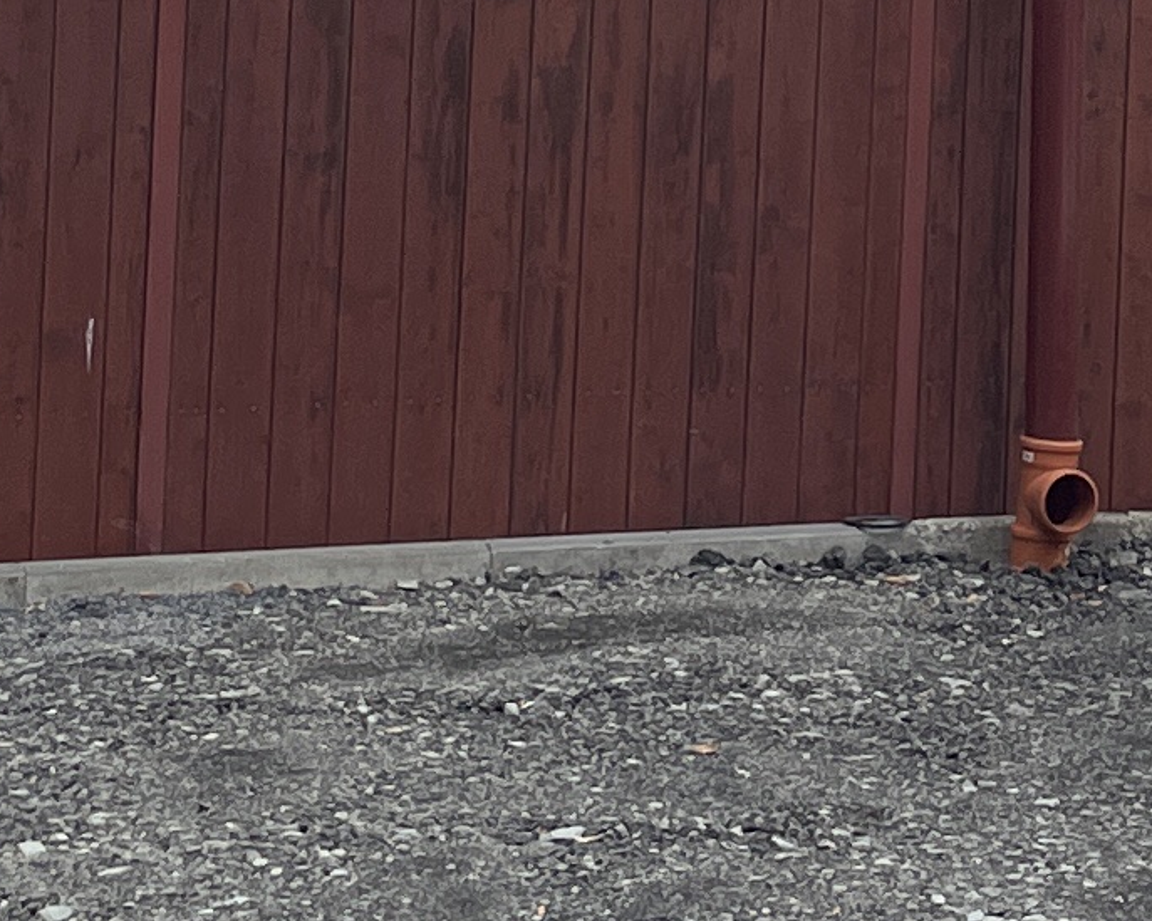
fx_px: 5078
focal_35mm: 149
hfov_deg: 12.8
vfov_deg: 10.1
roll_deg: -2.1
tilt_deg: -0.9
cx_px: 1155
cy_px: -337
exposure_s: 1/1887
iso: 32
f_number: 1.6
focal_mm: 4.2
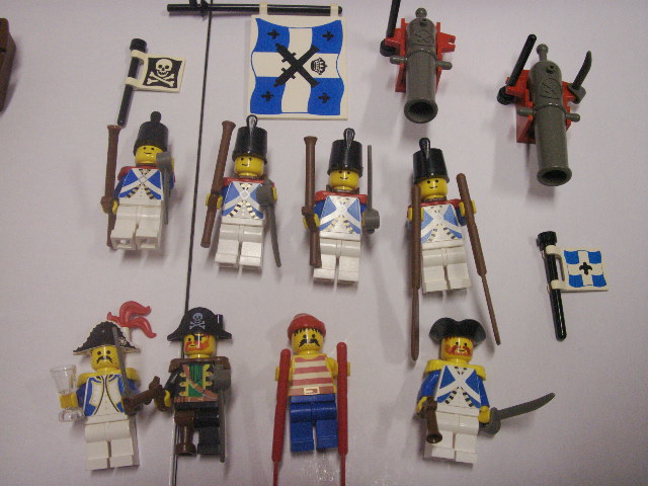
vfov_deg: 38.7
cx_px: 324
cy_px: 243
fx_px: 693
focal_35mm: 37
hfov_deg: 50.1
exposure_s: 1/40
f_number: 3.5
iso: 160
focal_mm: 7.7
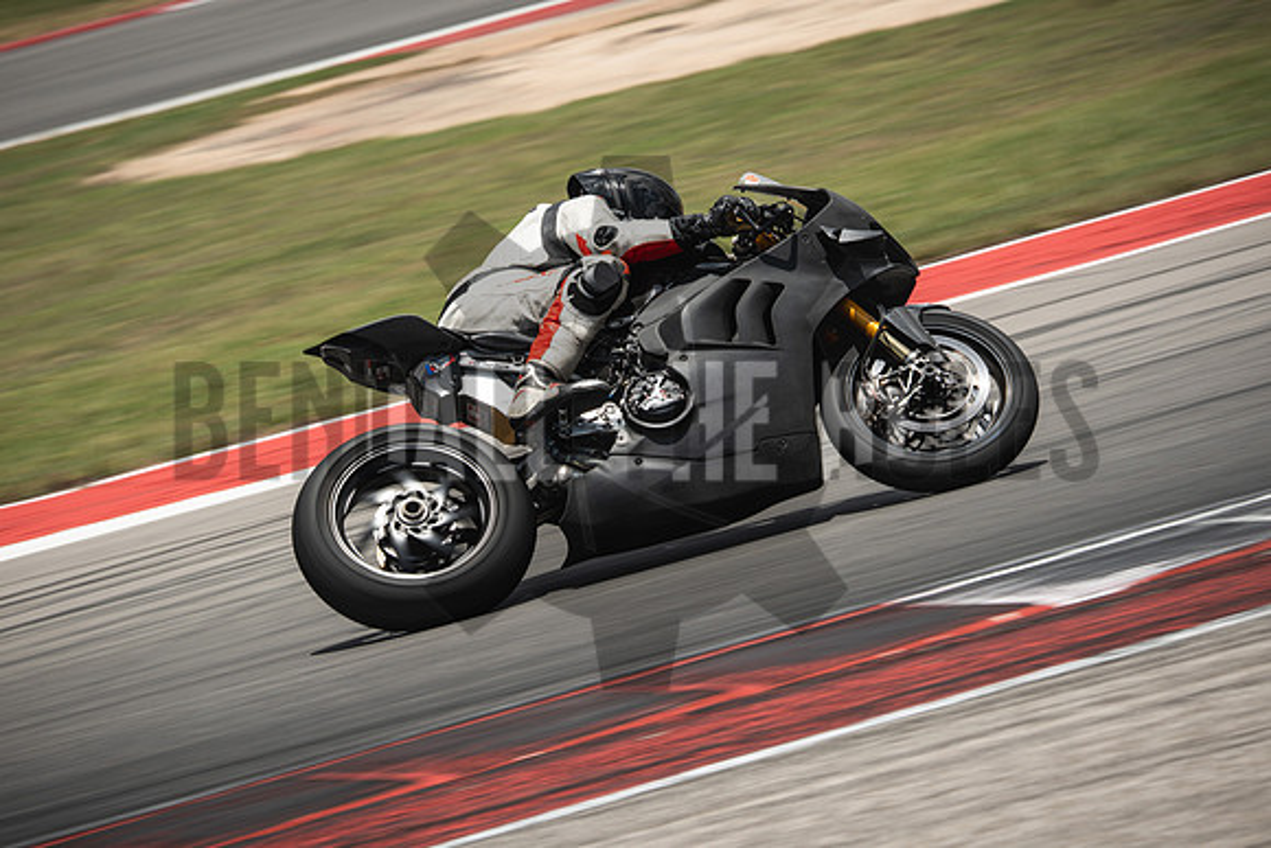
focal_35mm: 300
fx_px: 10594
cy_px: 424
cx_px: 636
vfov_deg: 4.6
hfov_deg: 6.9
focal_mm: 200
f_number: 8
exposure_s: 1/250
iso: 125
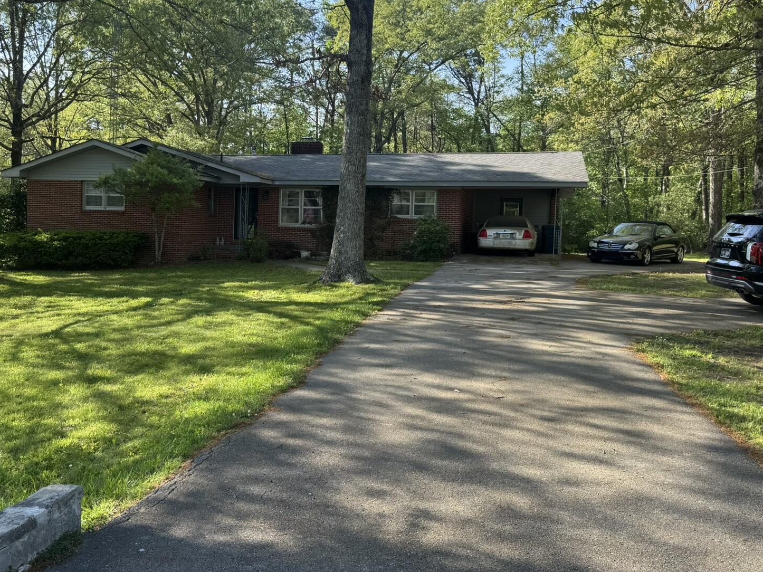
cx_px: 276
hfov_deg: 53.2
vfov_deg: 41.7
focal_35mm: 34
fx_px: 749
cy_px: 250
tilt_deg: -2.3
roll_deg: -1.6
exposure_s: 1/966
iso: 80
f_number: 1.78
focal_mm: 6.76
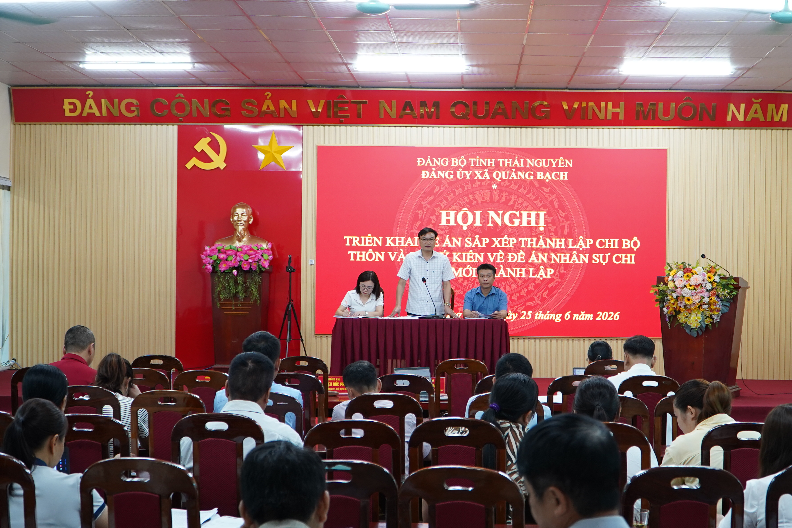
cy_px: 262
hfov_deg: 39.6
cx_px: 434
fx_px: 1100
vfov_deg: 27.0
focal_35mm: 50
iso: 1000
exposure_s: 1/50
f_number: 4
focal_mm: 30
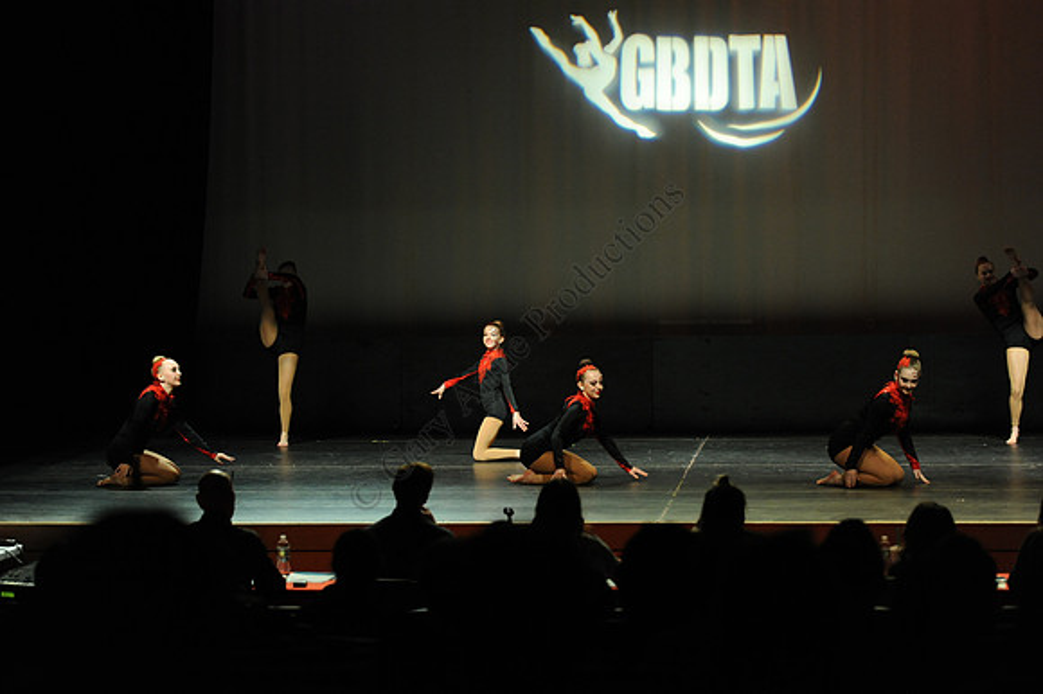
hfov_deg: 21.5
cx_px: 522
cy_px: 347
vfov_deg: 14.4
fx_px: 2751
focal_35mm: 95
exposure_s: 1/400
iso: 2500
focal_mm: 95
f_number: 2.8
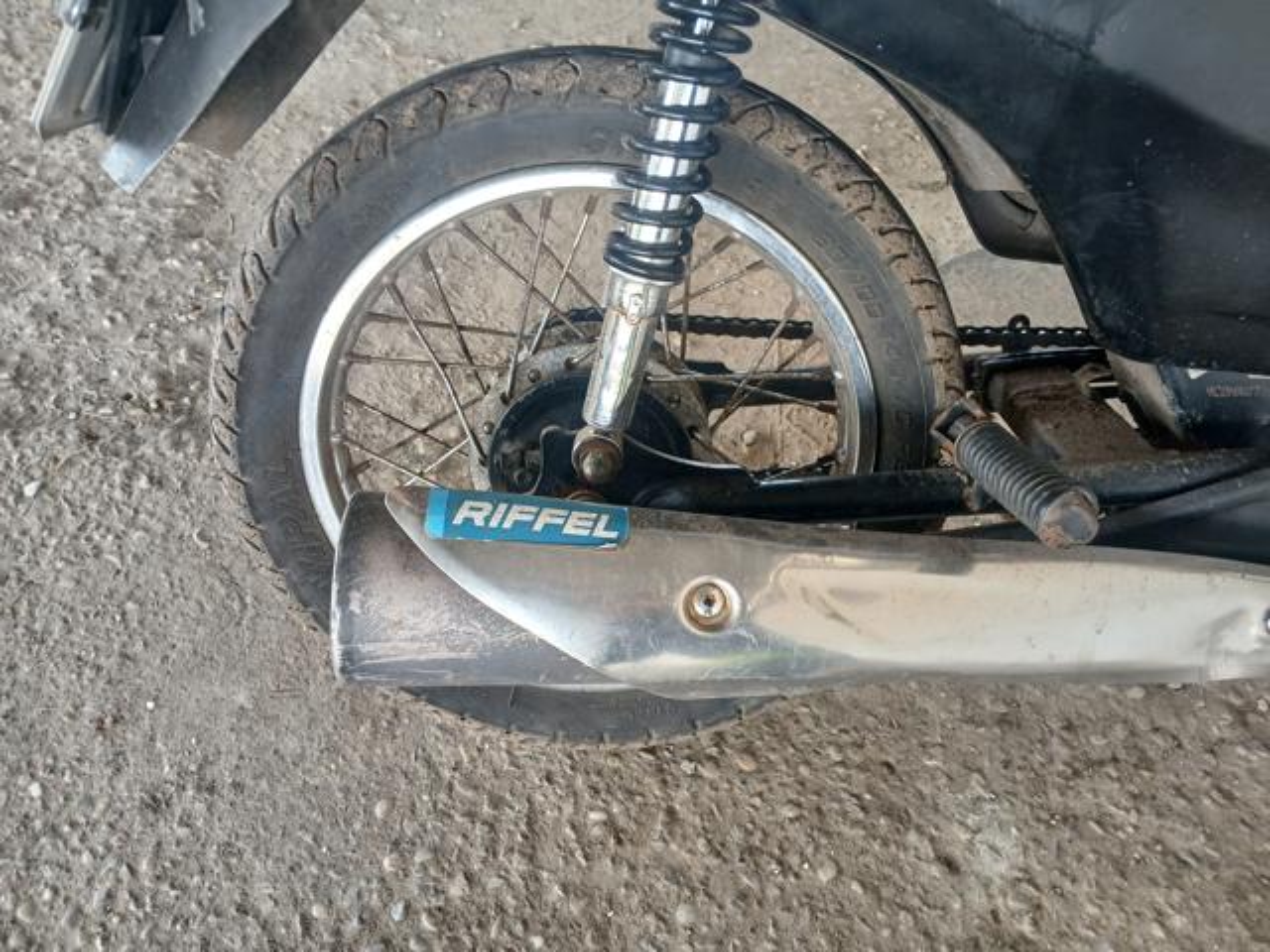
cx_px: 635
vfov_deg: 53.1
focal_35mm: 26
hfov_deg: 67.3
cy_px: 476
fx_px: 954
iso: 125
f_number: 1.8
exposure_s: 1/60
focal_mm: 3.98
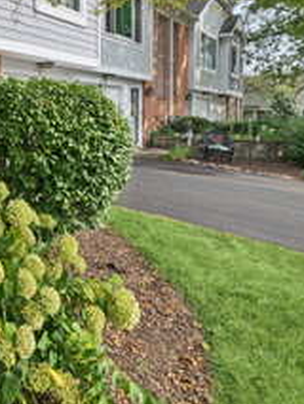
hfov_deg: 35.5
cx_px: -70
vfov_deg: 56.3
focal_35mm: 30
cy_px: 90
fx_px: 351
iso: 100
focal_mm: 13
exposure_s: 1/80
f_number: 13
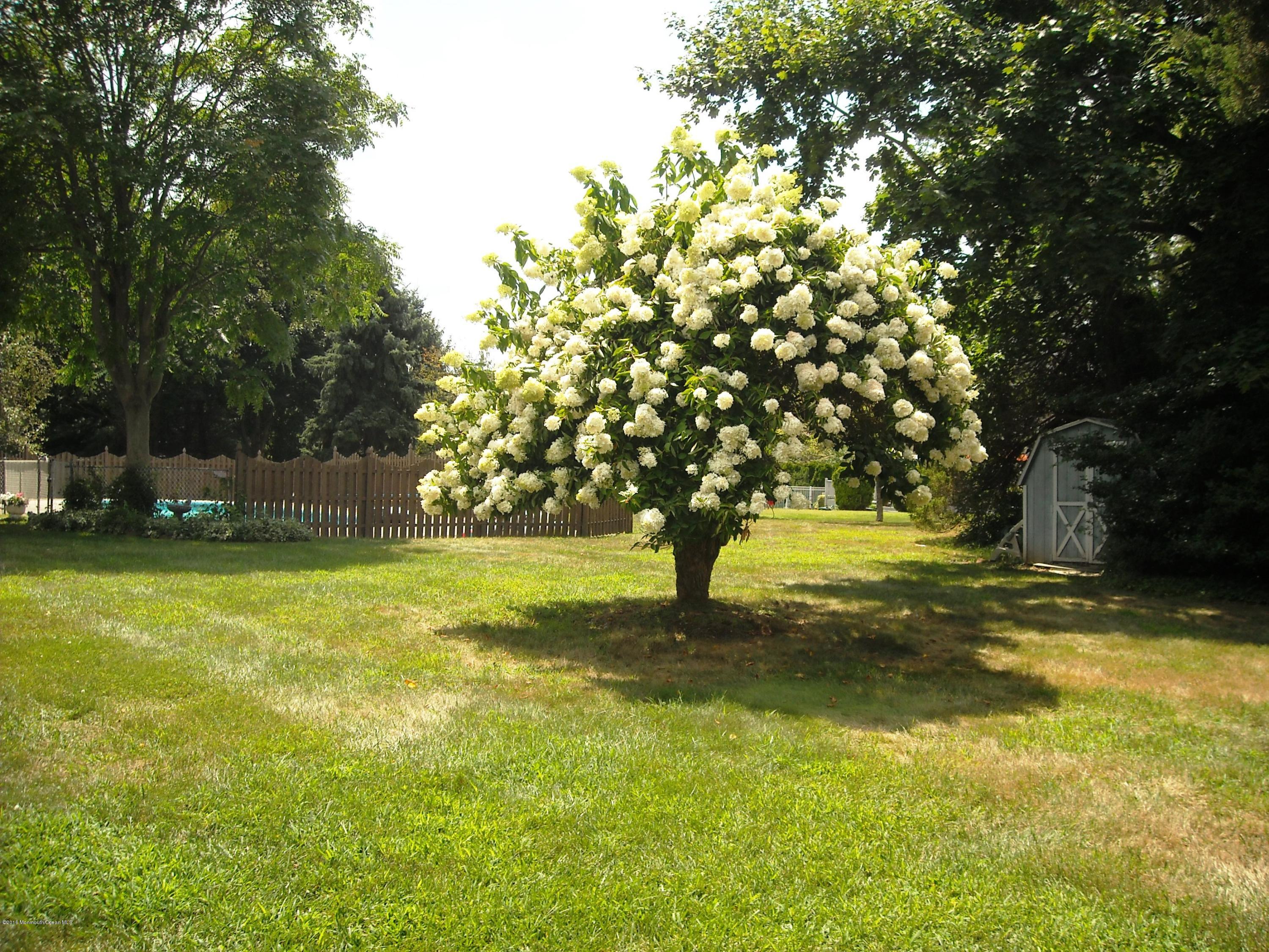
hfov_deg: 52.6
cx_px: 634
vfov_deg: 40.7
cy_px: 476
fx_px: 1283
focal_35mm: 35
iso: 64
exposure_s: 1/148
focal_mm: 5.7
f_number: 5.6
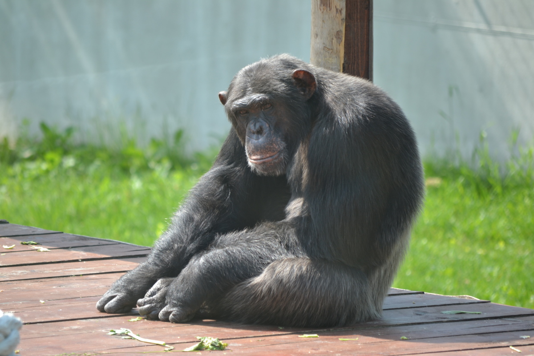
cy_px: 178
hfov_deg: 6.9
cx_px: 267
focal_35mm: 300
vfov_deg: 4.6
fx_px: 4450
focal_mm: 200
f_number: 5.6
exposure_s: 1/125
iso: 200
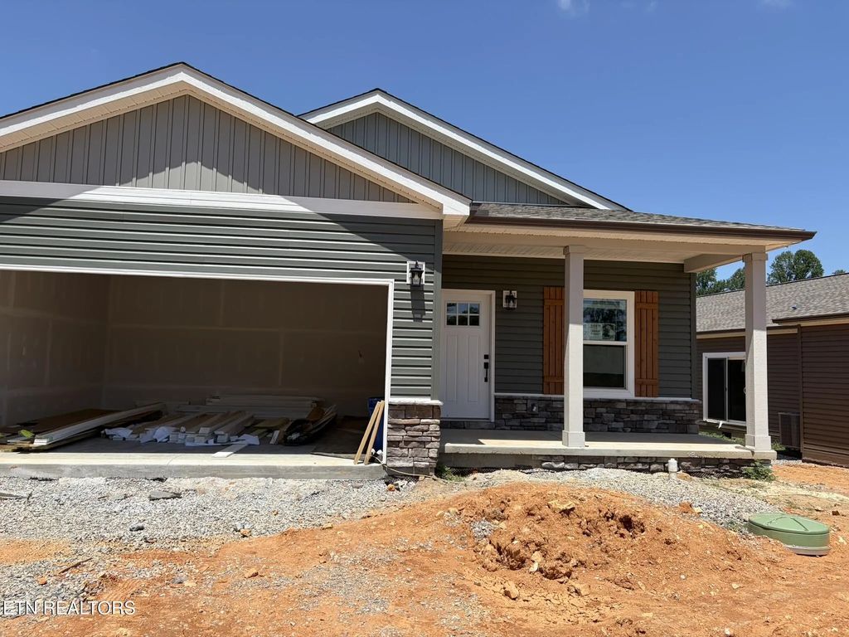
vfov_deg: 53.1
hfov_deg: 67.3
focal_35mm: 26
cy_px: 318
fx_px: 638
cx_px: 424
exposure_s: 1/3831
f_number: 1.6
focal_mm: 5.96
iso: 50
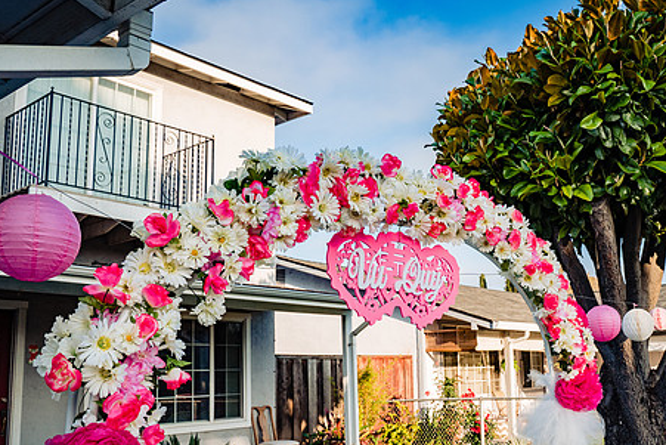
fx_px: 666
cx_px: 421
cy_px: 259
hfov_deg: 52.5
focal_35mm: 36
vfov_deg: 36.8
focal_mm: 28
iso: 640
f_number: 7.1
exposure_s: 1/800
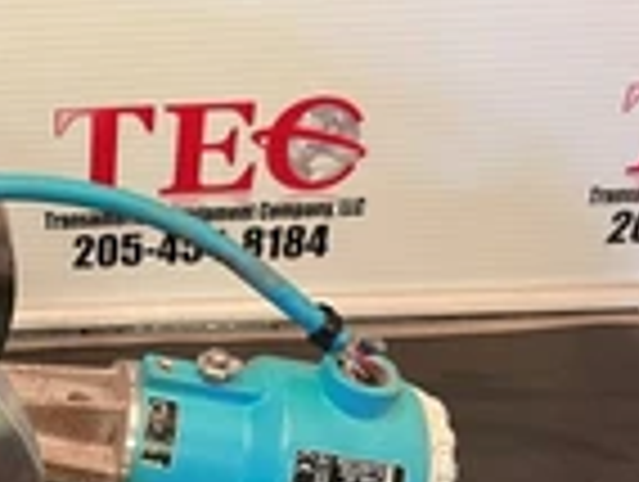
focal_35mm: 73
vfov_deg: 19.8
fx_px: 1350
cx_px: -63
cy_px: 450
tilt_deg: -34.9
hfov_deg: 24.8
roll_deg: +1.9
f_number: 1.6
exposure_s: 1/59
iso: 250
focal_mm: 5.1
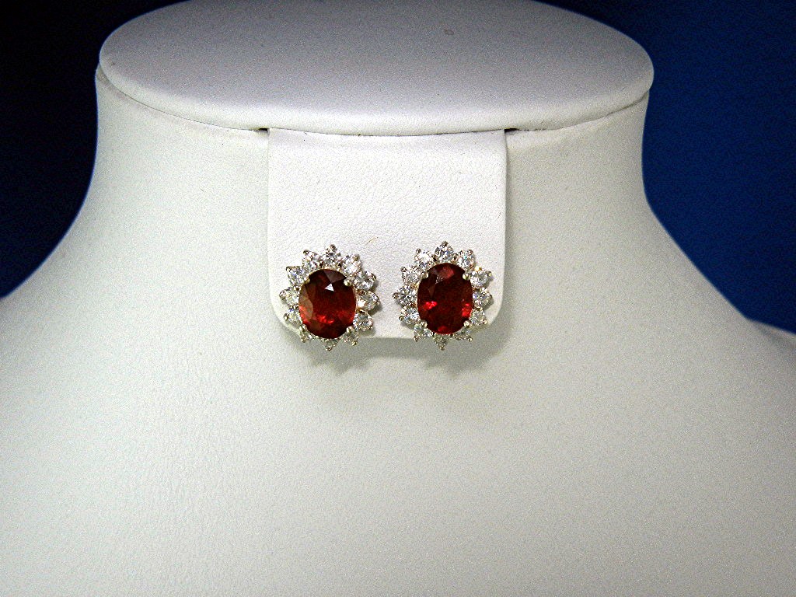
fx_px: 1035
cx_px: 398
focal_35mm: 45
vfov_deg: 32.2
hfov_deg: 42.1
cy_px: 298
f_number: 7.6
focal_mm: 8.1
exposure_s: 1/62.8
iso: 230
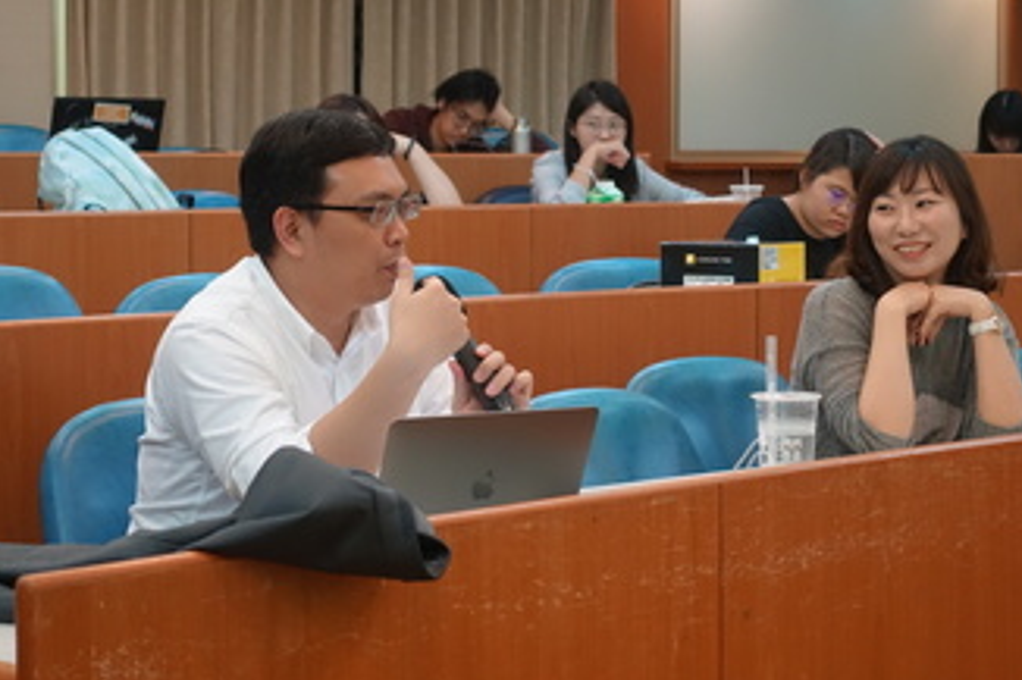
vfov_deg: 15.9
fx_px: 2440
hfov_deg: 23.7
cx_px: 502
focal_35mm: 86
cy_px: 280
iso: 1600
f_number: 2.8
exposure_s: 1/200
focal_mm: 25.7
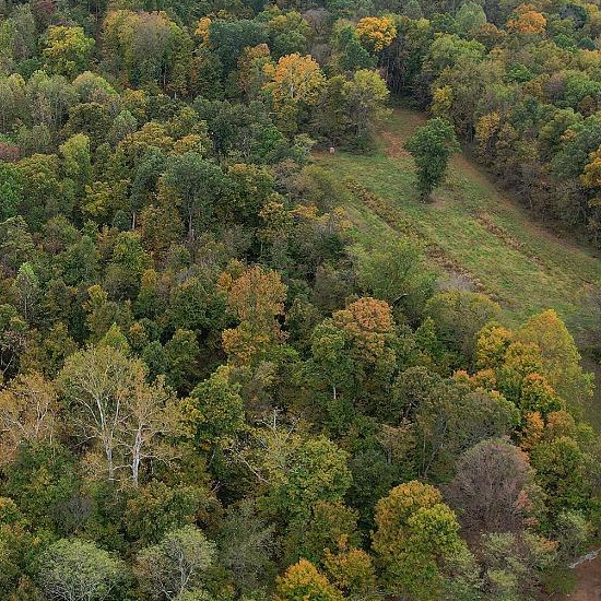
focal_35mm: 51
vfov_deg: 33.0
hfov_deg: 32.4
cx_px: 110
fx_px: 1002
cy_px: 178
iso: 100
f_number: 2.8
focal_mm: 8.38
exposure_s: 1/667
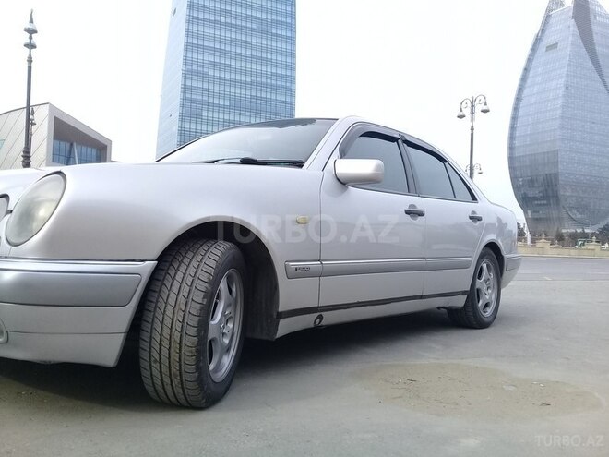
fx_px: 545
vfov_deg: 45.4
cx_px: 304
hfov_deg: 58.4
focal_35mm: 31
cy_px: 228
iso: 50
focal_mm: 3.3
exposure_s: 1/427
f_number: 2.2
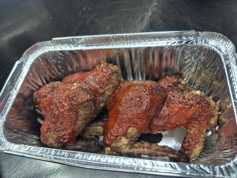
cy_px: 89
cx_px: 118
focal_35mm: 23
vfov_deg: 58.9
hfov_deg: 73.9
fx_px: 158
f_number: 1.8
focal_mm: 5.4
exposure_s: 1/100
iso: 50
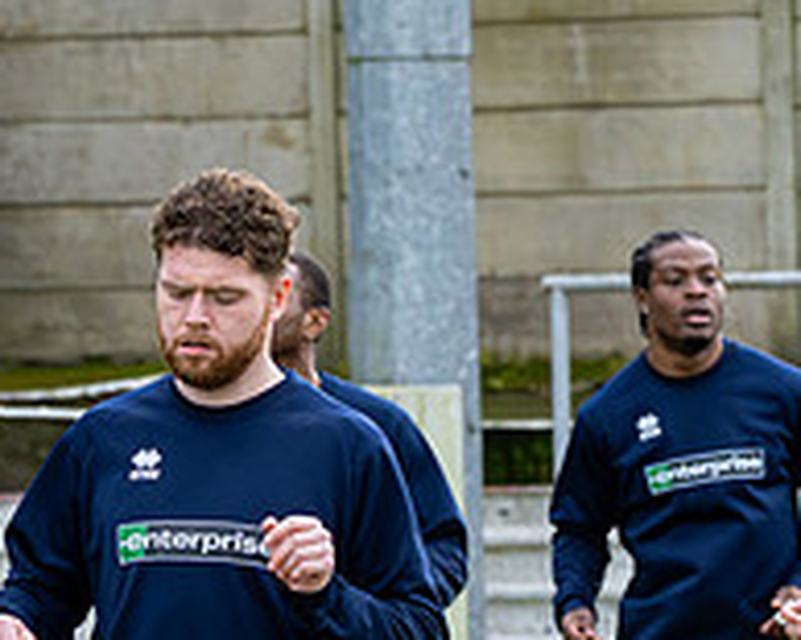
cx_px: 925
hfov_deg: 3.7
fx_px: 12321
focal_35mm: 520
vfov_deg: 3.0
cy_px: 896
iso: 1250
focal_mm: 92
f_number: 4.5
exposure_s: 1/2000
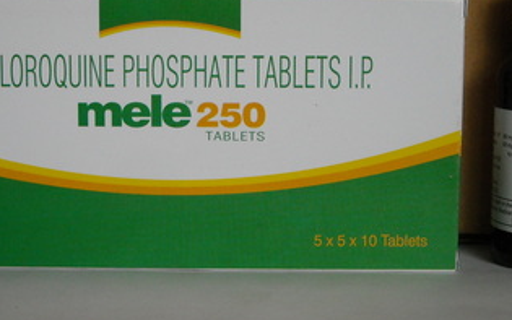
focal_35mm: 91
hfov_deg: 22.8
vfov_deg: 14.4
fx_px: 1270
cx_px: 247
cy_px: 126
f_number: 3.3
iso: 248
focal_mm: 8.85
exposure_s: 1/209
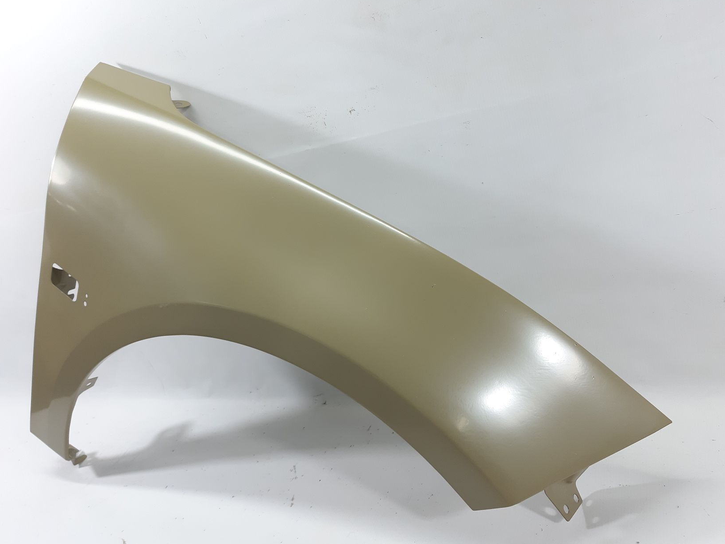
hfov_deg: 63.4
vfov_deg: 49.8
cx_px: 366
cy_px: 276
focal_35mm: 28
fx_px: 587
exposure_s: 1/50
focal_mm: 3.93
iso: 64
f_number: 1.7
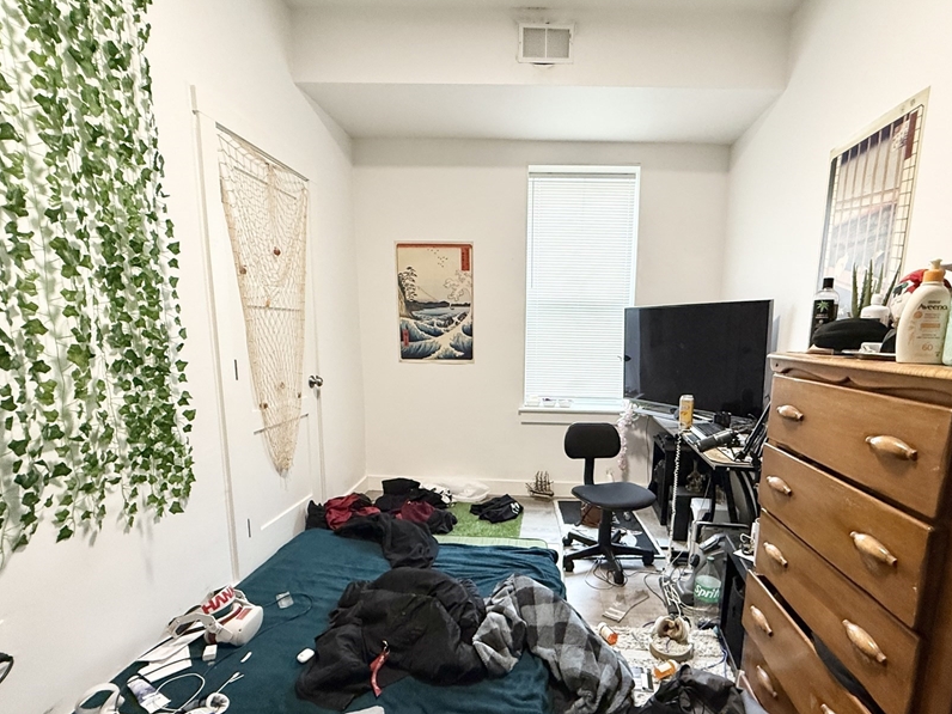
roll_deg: -1.3
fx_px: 495
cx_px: 543
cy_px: 417
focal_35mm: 18
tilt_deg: -9.8
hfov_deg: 87.2
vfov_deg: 71.1
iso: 400
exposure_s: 1/89
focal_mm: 2.22
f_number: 2.2
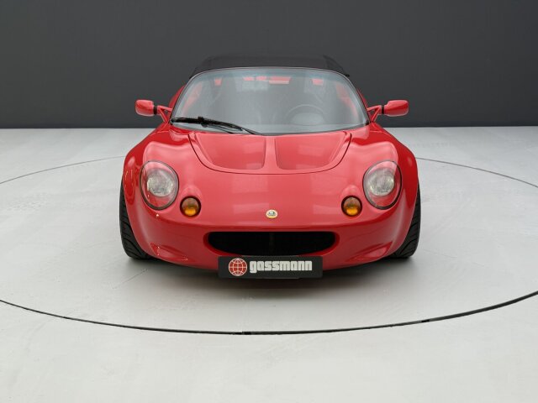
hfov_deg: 39.7
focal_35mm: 48
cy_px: 202
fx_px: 746
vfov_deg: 30.3
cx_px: 269
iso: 80
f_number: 1.78
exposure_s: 1/100
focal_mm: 6.76
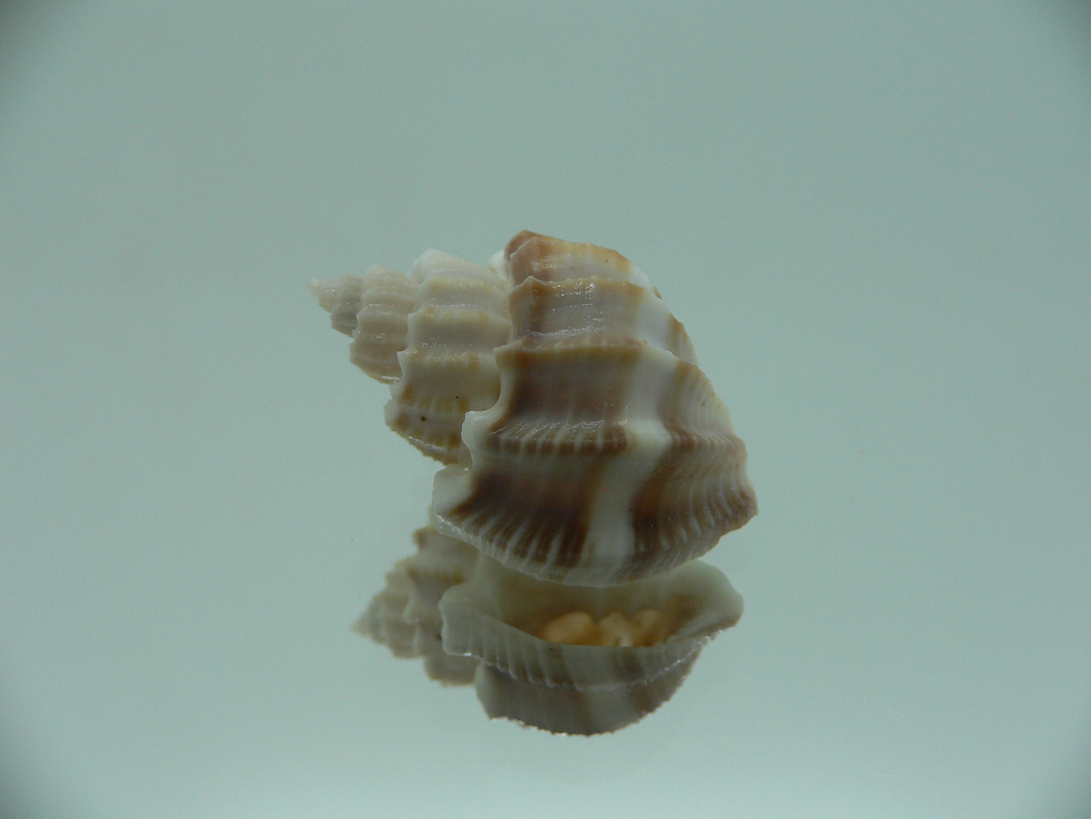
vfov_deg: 40.7
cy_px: 410
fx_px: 1103
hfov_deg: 52.6
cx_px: 546
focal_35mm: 35
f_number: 2.8
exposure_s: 1/60
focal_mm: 4.6
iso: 80
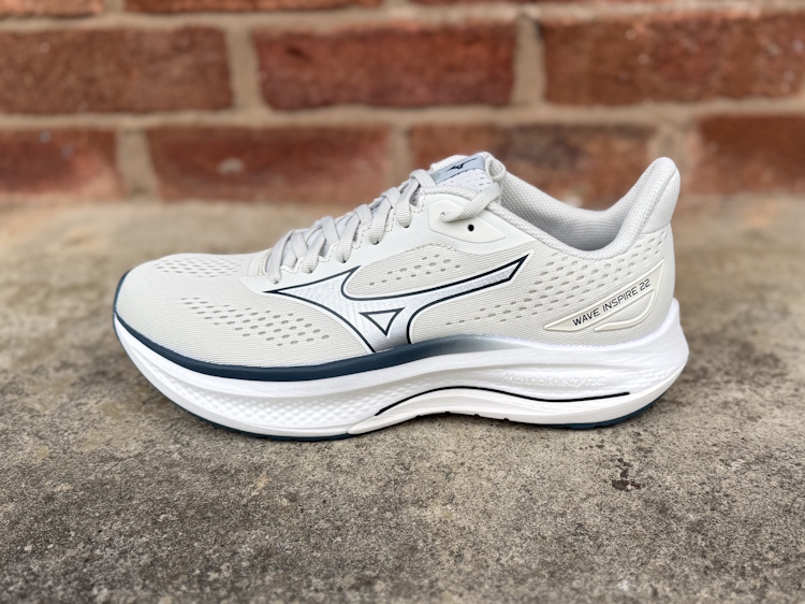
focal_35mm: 24
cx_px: 402
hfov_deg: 71.6
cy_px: 302
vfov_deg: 56.8
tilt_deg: -27.4
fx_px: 558
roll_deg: +0.4
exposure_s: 1/849
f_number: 1.78
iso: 80
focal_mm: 6.76
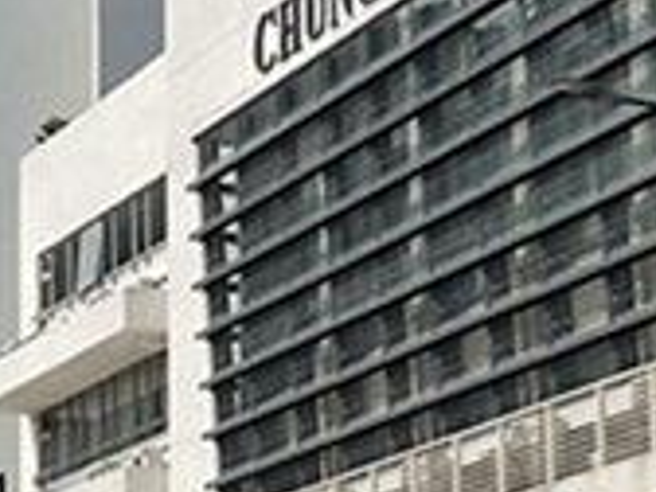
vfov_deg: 7.3
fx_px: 3847
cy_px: 377
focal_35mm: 203
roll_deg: +0.7
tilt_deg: +8.5
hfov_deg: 9.7
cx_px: 31
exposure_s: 1/3125
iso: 16
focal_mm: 3
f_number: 1.8
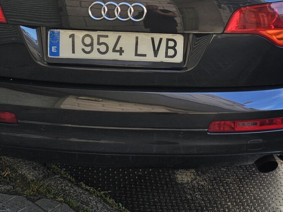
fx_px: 450
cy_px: 36
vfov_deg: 26.0
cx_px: 148
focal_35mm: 55
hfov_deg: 34.9
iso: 12
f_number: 1.7
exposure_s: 1/180
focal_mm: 6.3
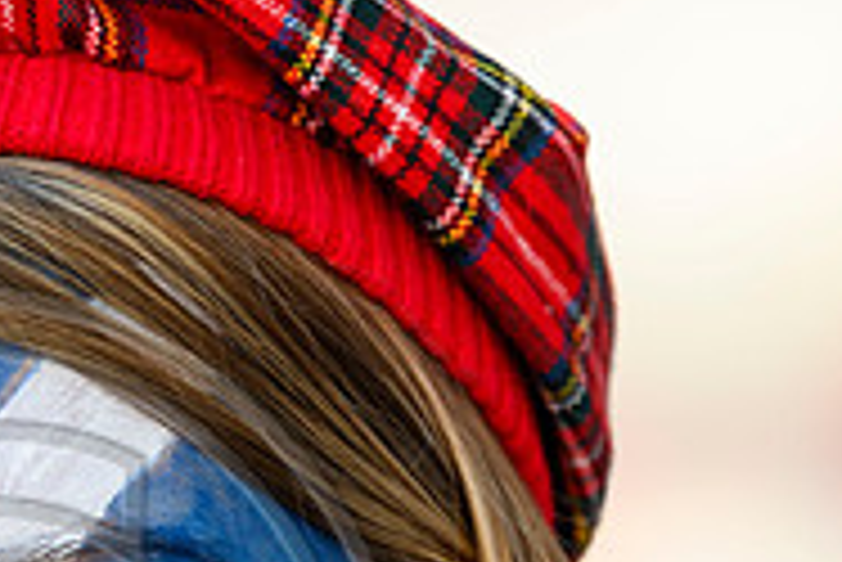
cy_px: 740
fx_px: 40680
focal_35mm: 1738
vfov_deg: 0.8
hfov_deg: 1.2
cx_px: -54
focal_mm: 560
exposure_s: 1/500
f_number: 4
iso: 500
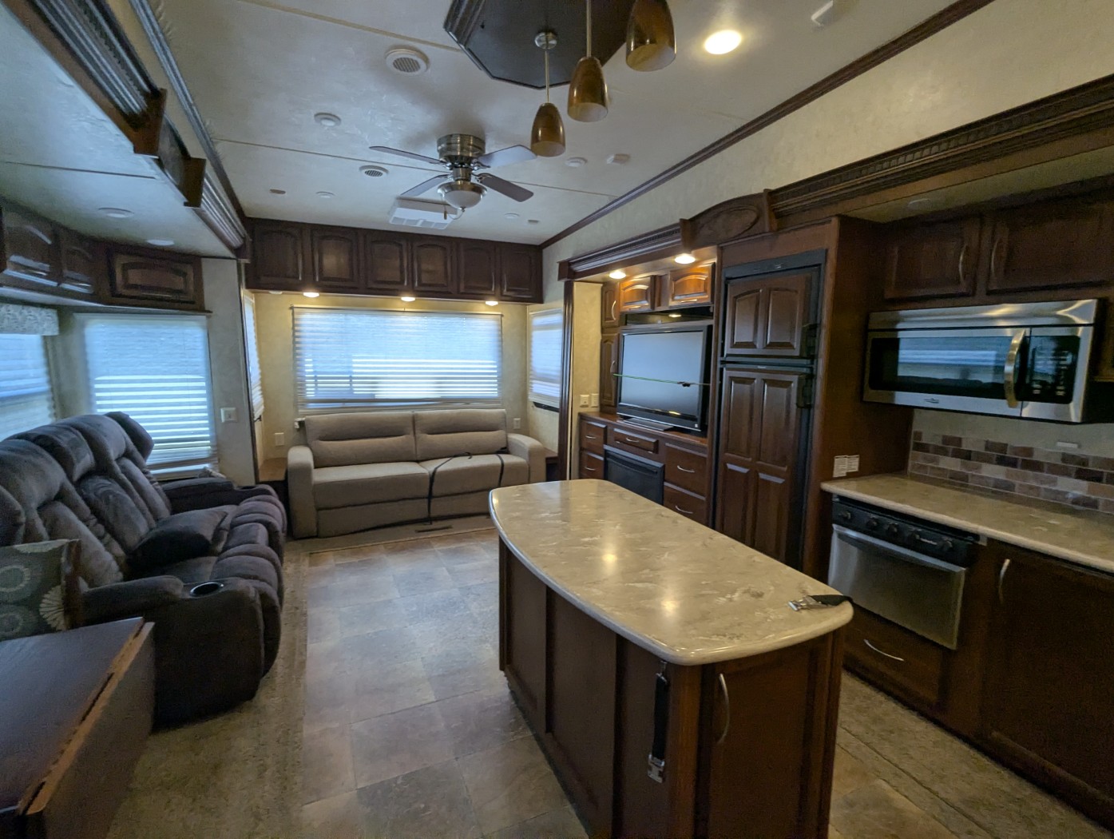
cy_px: 420
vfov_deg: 78.2
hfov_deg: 94.4
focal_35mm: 16
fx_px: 516
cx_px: 557
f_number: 2.2
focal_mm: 2.35
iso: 119
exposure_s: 1/64.2
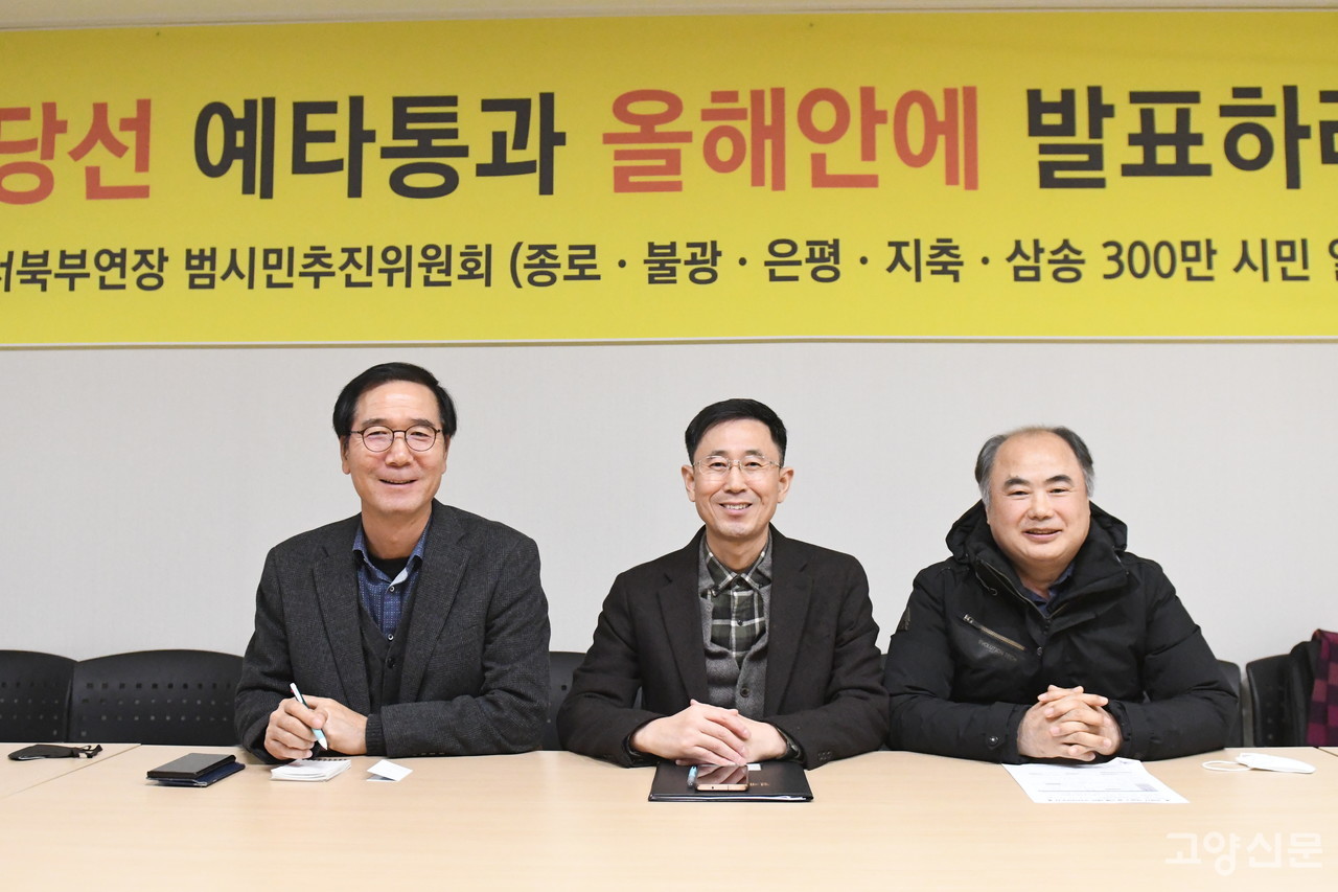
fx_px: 1338
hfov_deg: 53.1
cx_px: 669
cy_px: 446
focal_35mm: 36
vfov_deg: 36.9
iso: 8000
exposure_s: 1/1000
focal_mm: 24
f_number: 3.2
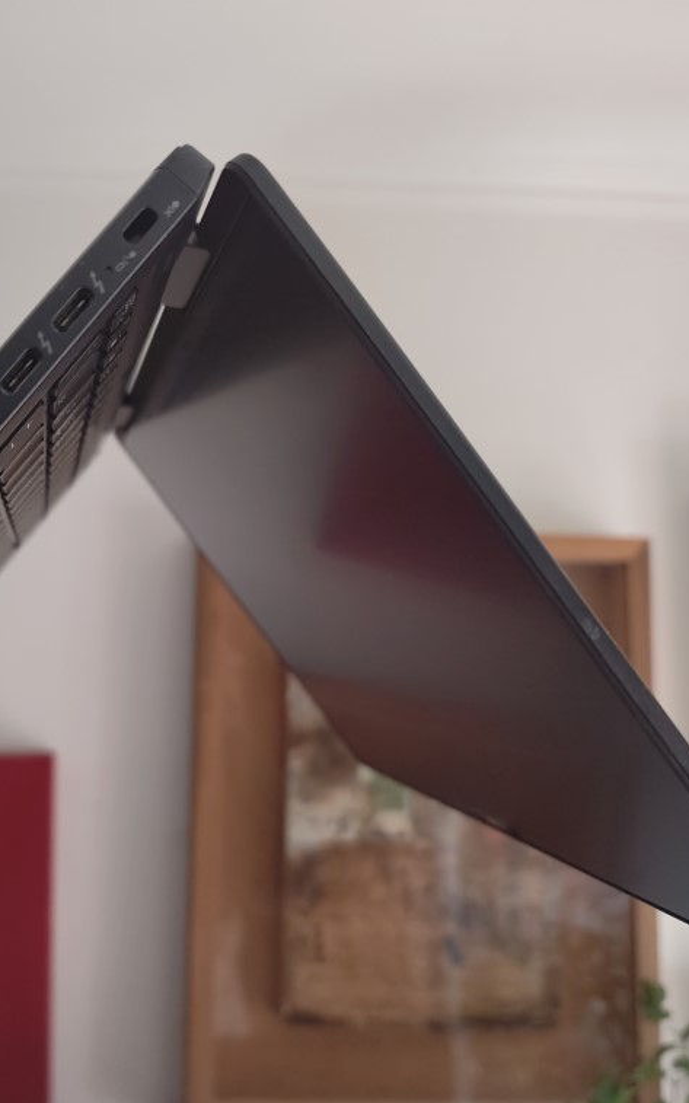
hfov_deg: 37.3
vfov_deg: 58.1
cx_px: 162
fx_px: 992
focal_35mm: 33
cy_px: 558
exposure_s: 1/442
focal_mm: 6.51
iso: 1987
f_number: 1.57
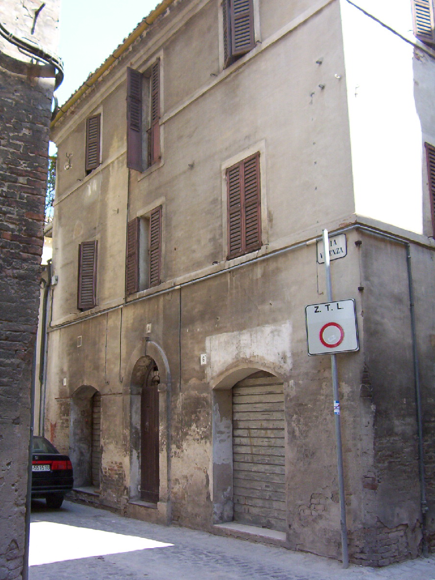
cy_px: 290
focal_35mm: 36
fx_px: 603
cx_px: 218
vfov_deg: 51.4
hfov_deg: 39.7
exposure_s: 1/526
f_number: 2.76
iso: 100
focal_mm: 5.54
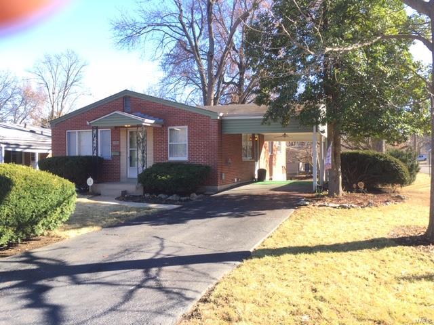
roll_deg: +0.6
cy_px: 162
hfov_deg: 61.7
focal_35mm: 29
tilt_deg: -0.7
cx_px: 217
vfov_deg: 48.2
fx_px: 364
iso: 25
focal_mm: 4.15
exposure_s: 1/229
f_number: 2.2
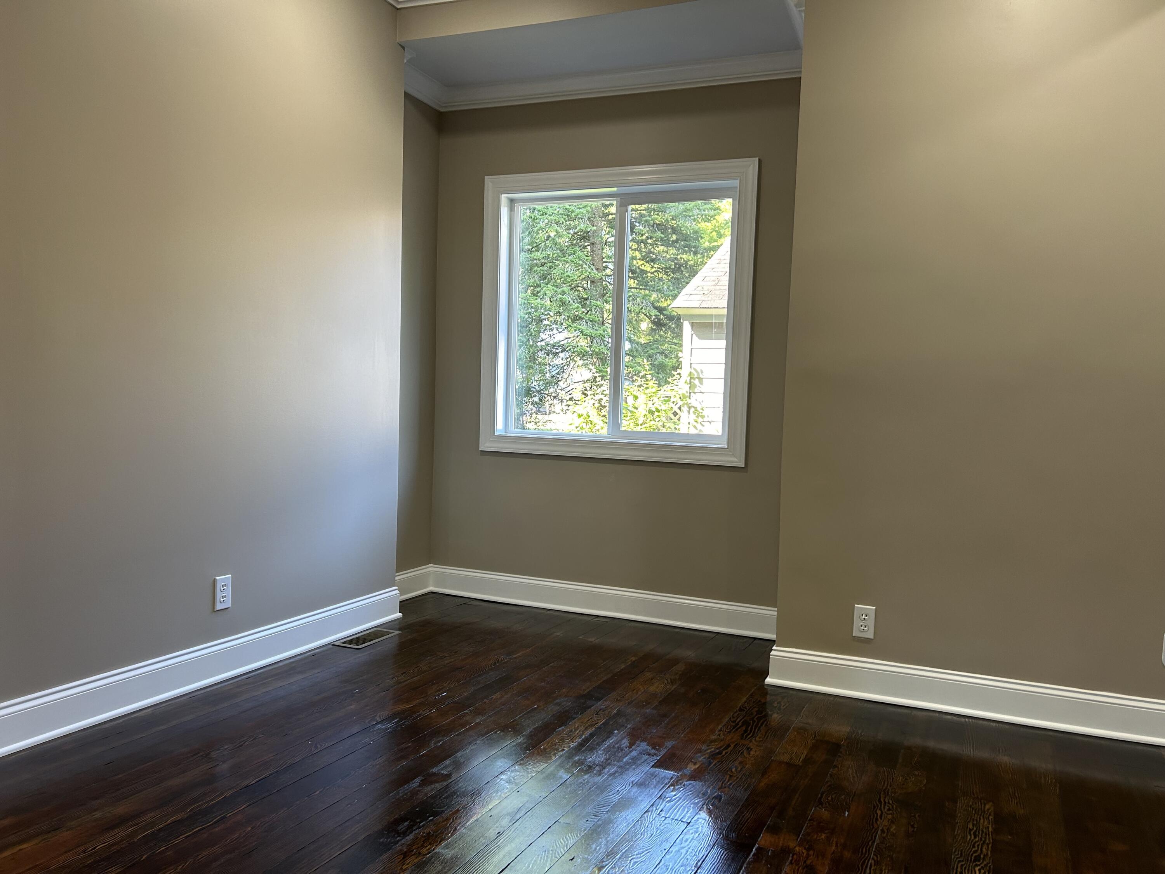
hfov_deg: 67.3
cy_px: 437
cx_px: 582
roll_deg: -2.4
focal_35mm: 26
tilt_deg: -3.4
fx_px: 875
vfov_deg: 53.1
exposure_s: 1/120
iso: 125
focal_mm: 5.7
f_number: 1.5
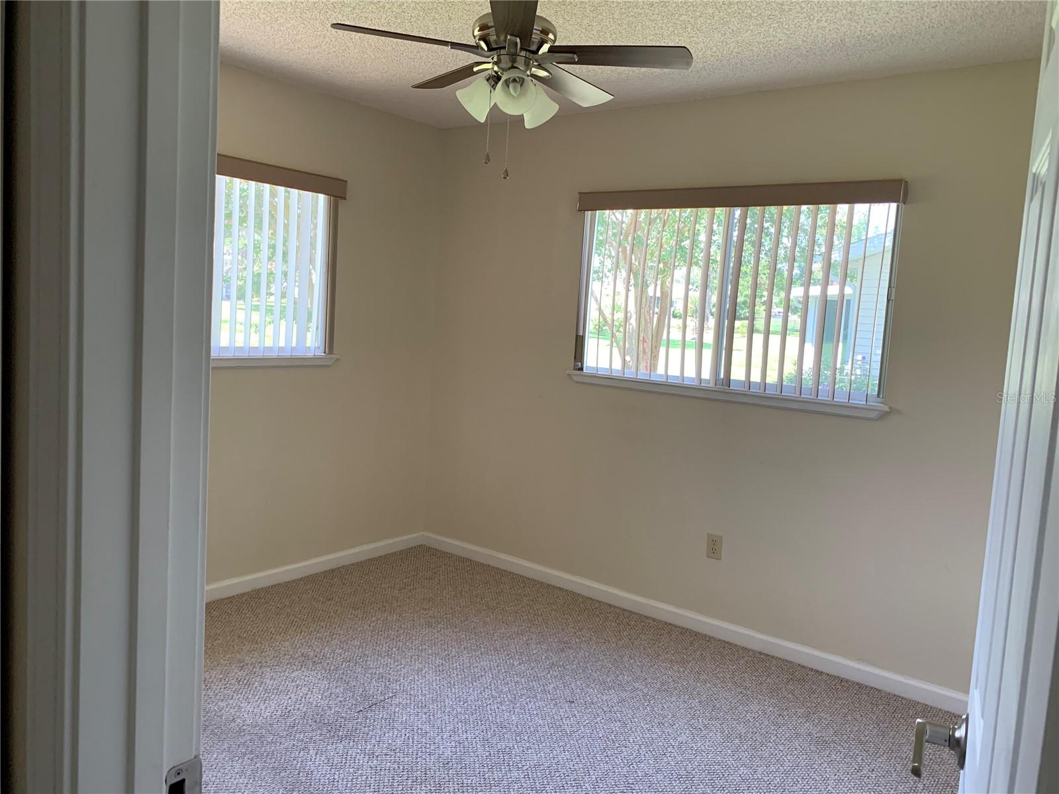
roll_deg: -3.7
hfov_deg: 67.3
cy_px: 397
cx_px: 530
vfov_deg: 53.1
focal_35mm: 26
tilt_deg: -5.0
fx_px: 795
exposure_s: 1/96
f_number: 1.8
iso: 100
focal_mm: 4.25
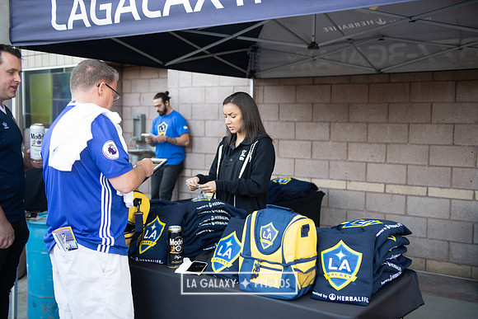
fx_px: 531
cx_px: 239
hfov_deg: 48.4
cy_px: 160
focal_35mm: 40
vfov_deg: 33.4
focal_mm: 40
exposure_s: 1/100
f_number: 2.8
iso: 250
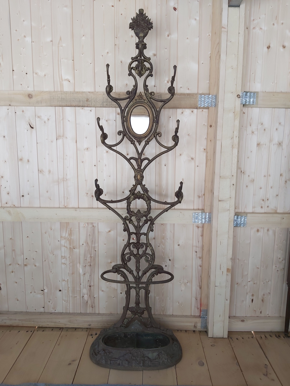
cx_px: 145
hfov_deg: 53.1
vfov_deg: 67.3
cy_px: 193
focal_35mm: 26
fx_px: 290
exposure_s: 1/135
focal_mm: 3.92
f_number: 1.7
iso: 64
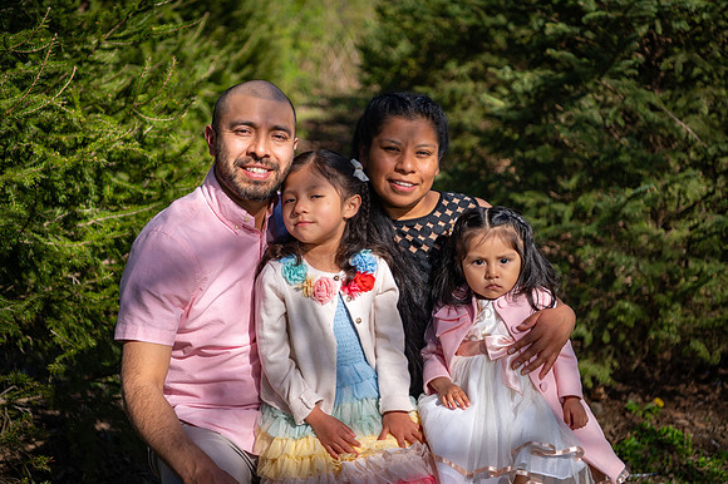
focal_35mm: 60
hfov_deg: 33.4
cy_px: 242
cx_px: 364
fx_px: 1213
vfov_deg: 22.6
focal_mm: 60
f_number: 2.8
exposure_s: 1/4000
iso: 200
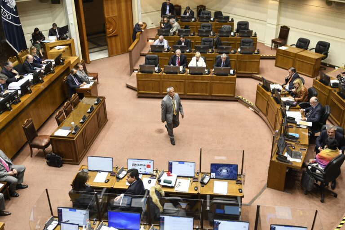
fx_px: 345
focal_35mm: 36
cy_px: 115
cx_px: 172
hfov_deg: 53.1
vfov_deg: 36.9
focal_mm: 24
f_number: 2.8
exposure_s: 1/250
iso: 800
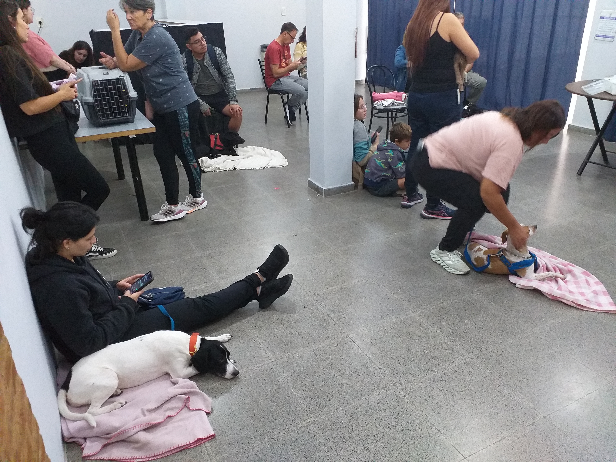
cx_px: 308
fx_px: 463
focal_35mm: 26
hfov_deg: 67.3
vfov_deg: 53.1
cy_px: 231
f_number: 1.9
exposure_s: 1/25
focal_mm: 3.6
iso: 320
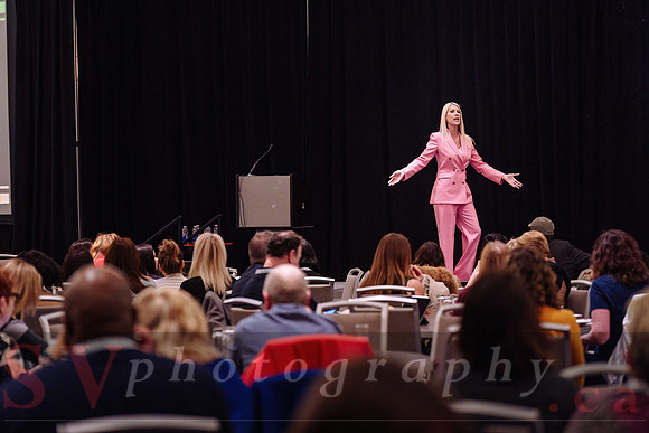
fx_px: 1857
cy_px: 216
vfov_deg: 13.3
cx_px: 324
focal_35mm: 103
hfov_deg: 19.8
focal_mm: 103
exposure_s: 1/200
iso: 2500
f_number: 2.8
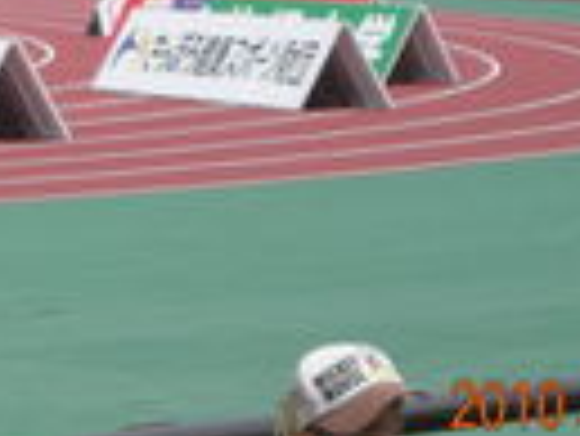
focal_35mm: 342
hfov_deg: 5.8
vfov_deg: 4.3
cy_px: -155
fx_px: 5736
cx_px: -90
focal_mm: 17.1
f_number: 4.7
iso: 64
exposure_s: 1/464
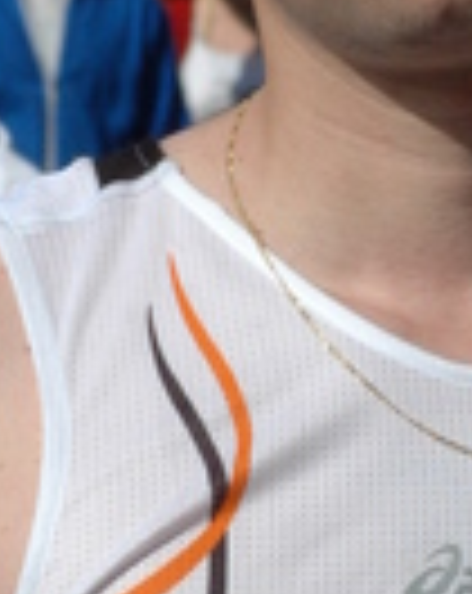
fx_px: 12564
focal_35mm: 717
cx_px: 429
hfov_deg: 2.2
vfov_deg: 2.7
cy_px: 333
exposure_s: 1/250
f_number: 19
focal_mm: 112
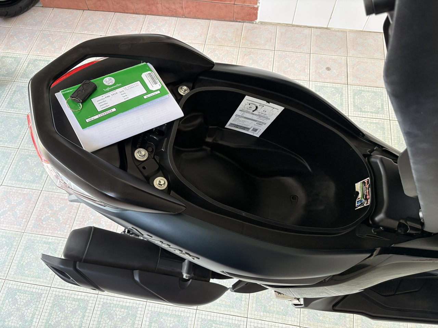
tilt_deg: -63.0
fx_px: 329
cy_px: 164
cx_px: 219
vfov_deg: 53.1
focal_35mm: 26
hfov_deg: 67.3
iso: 125
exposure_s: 1/97
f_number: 1.6
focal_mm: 5.96
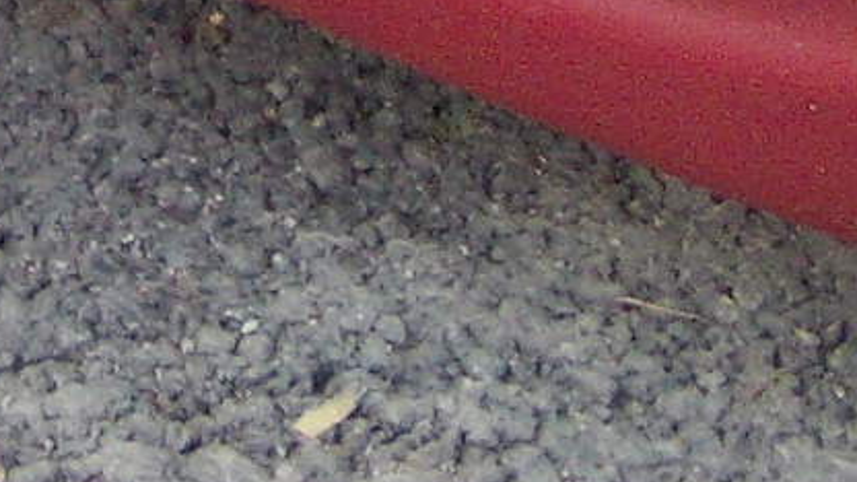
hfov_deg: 10.1
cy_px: -1127
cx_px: -62
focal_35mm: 211
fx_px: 4795
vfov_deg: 5.3
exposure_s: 1/80
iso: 100
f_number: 2.6
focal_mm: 5.8
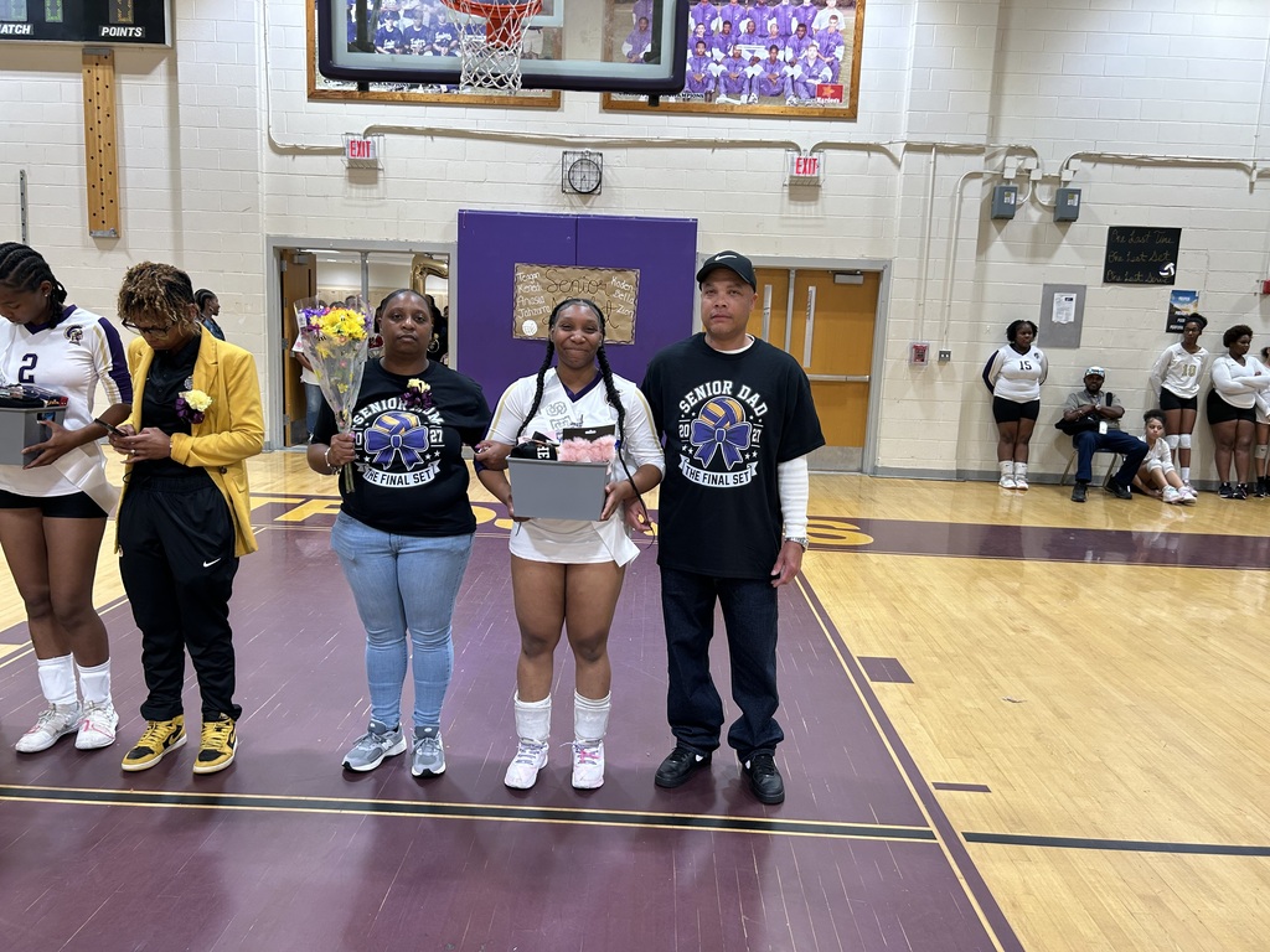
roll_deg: -2.0
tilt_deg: -9.3
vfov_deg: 53.1
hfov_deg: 67.3
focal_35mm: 26
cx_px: 635
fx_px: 954
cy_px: 476
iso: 80
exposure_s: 1/120
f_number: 1.5
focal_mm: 5.7
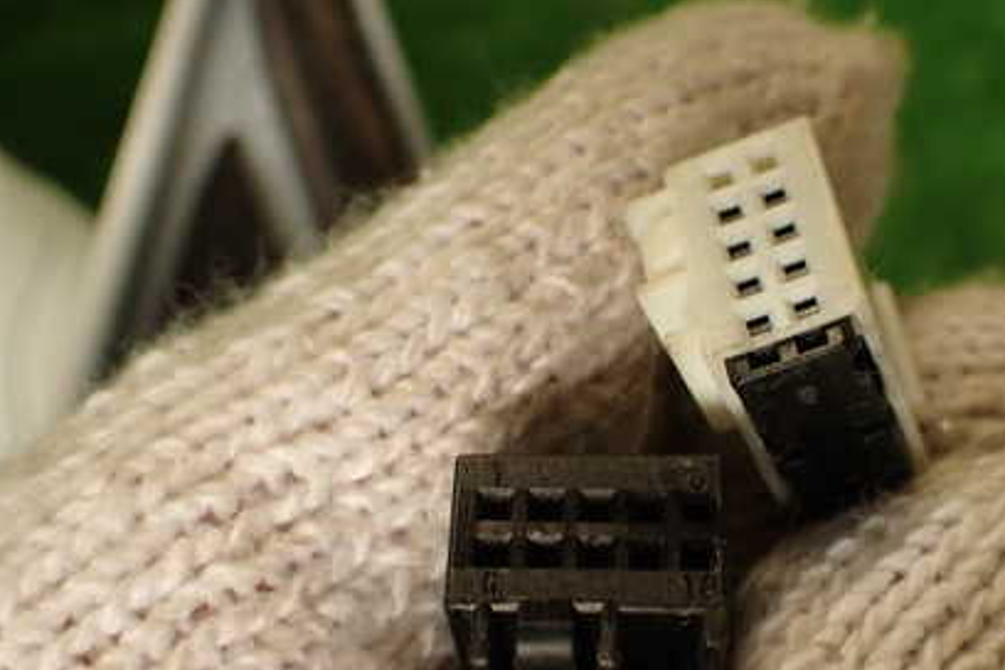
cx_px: 638
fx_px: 1368
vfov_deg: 27.4
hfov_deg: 40.0
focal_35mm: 49
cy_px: 436
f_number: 2.4
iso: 100
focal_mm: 5.79
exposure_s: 1/60
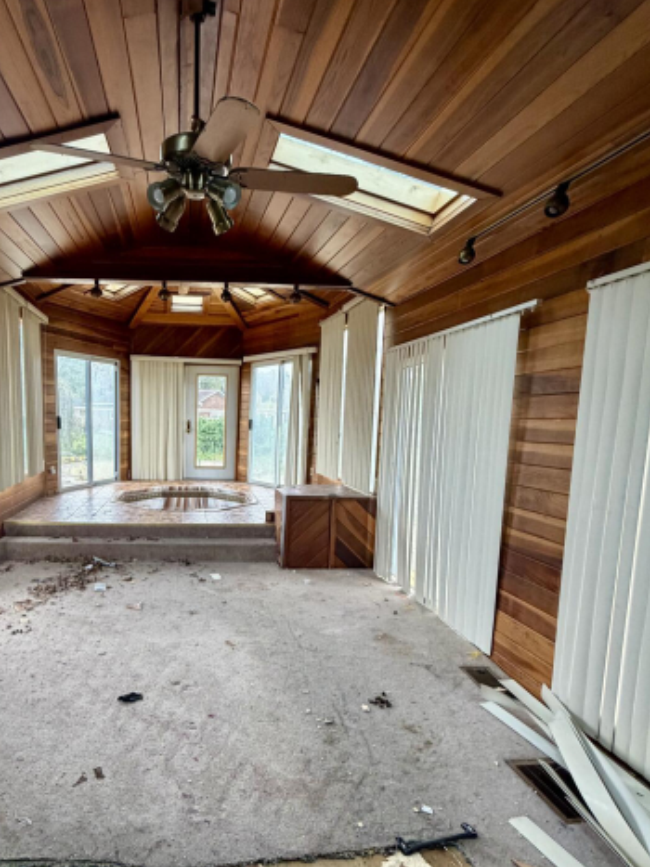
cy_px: 482
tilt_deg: -7.1
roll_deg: -0.2
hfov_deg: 64.0
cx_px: 208
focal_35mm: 20
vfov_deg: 81.5
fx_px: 501
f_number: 2.2
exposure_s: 1/121
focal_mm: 2.22
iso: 320
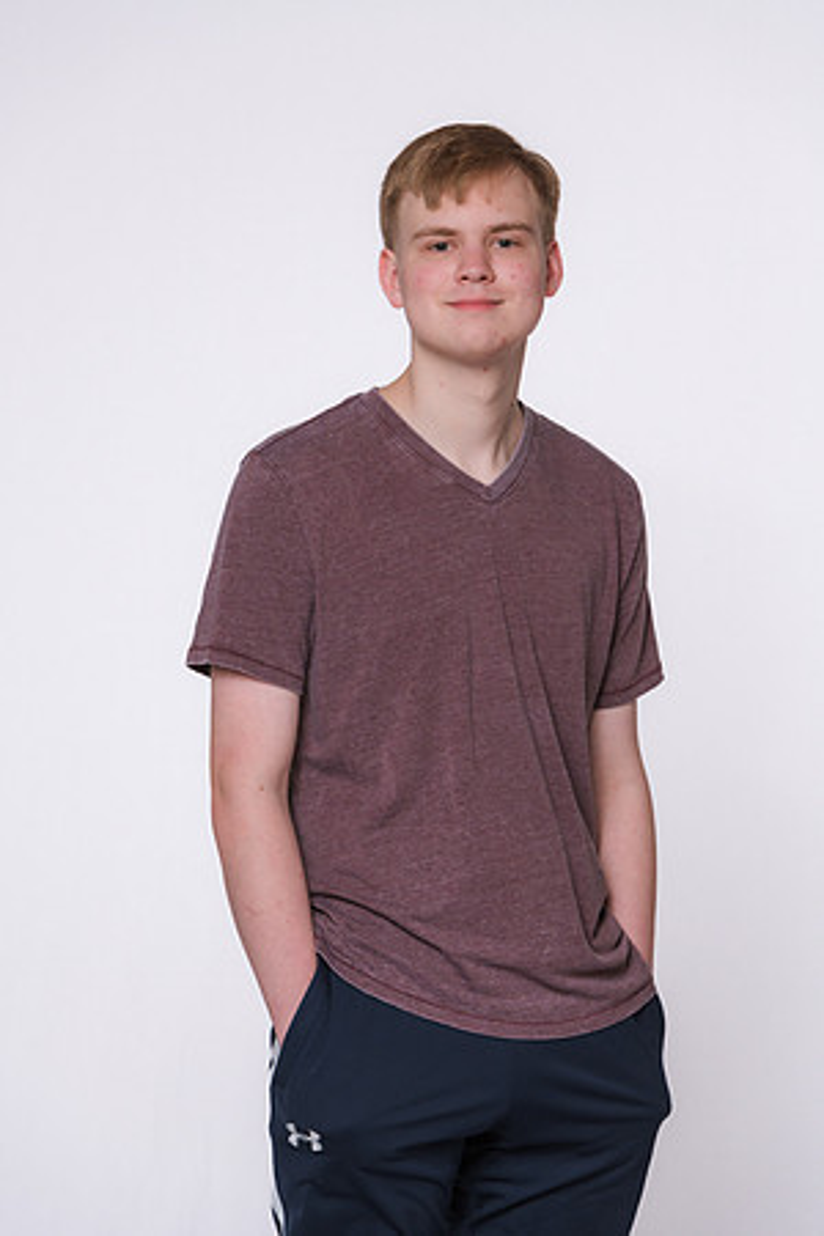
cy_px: 618
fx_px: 5321
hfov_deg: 8.9
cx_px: 412
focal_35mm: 155
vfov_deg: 13.2
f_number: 7.1
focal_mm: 155
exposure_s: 1/400
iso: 400
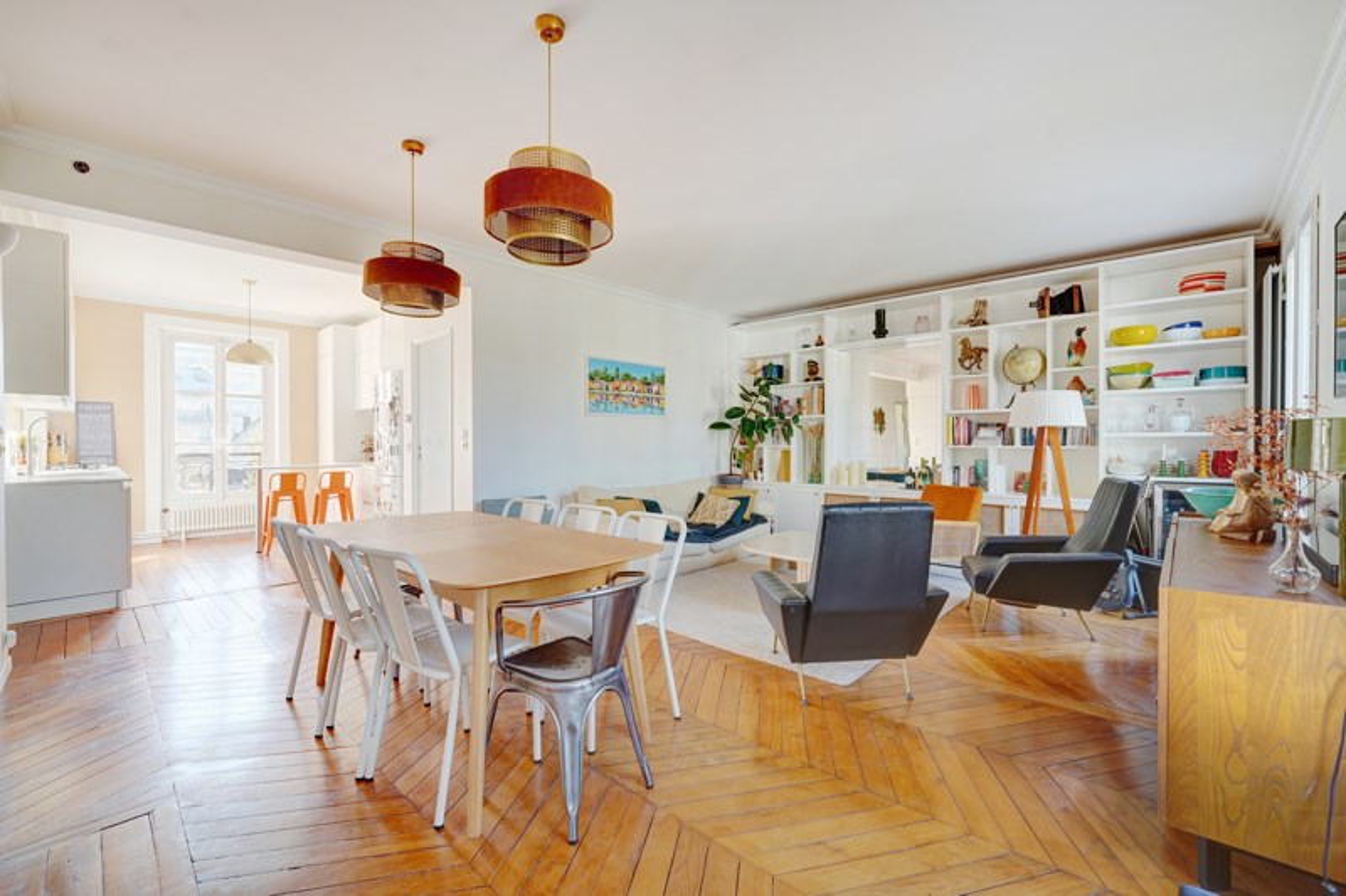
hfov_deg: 101.9
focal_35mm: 15
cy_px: 448
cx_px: 673
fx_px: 546
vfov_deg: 78.8
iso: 400
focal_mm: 14.6
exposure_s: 1/20
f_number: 8
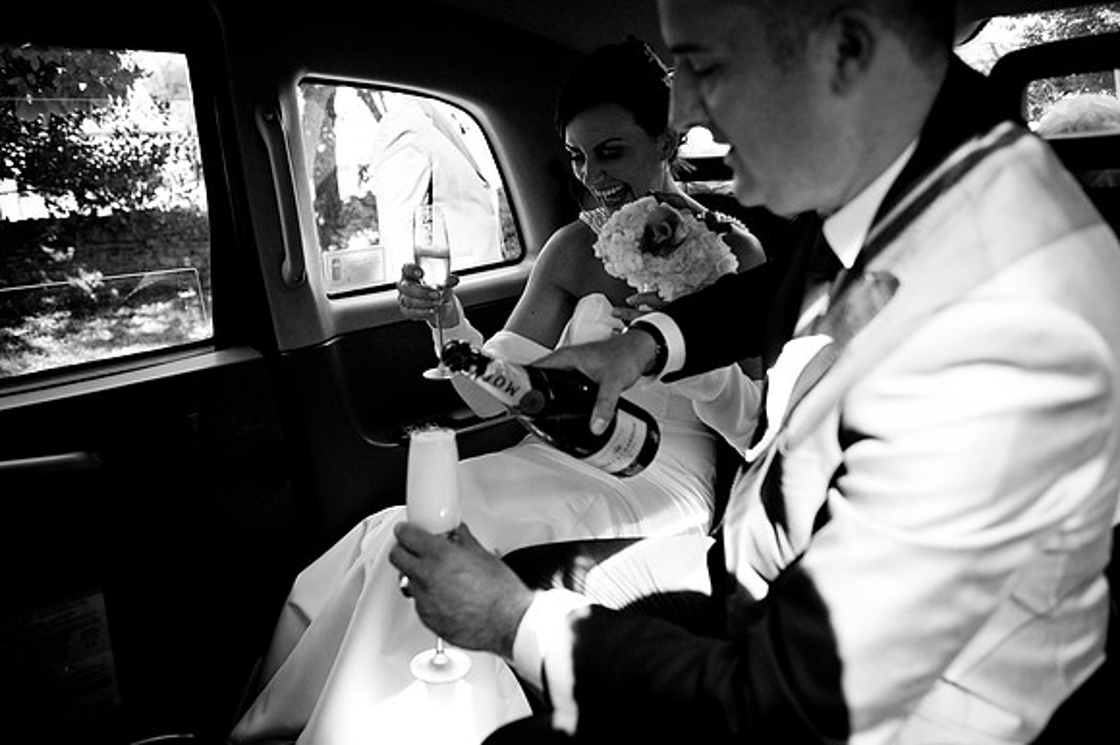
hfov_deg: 65.5
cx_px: 560
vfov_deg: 46.4
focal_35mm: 28
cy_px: 372
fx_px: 871
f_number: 4
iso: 1600
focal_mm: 28
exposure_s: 1/1250
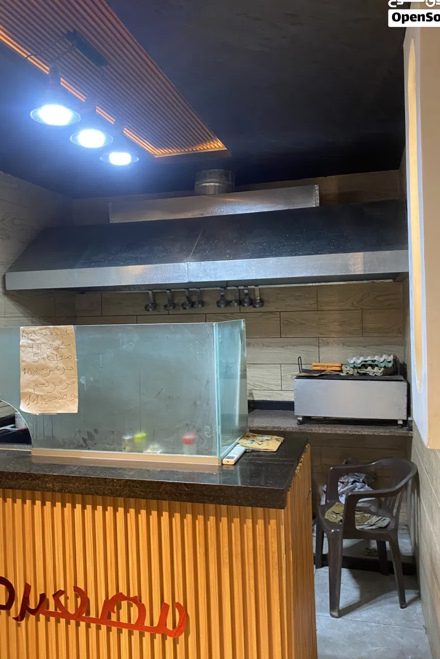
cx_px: 217
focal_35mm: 28
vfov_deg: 65.5
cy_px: 320
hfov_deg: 46.4
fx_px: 513
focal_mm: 4.25
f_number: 1.8
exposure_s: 1/50
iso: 200
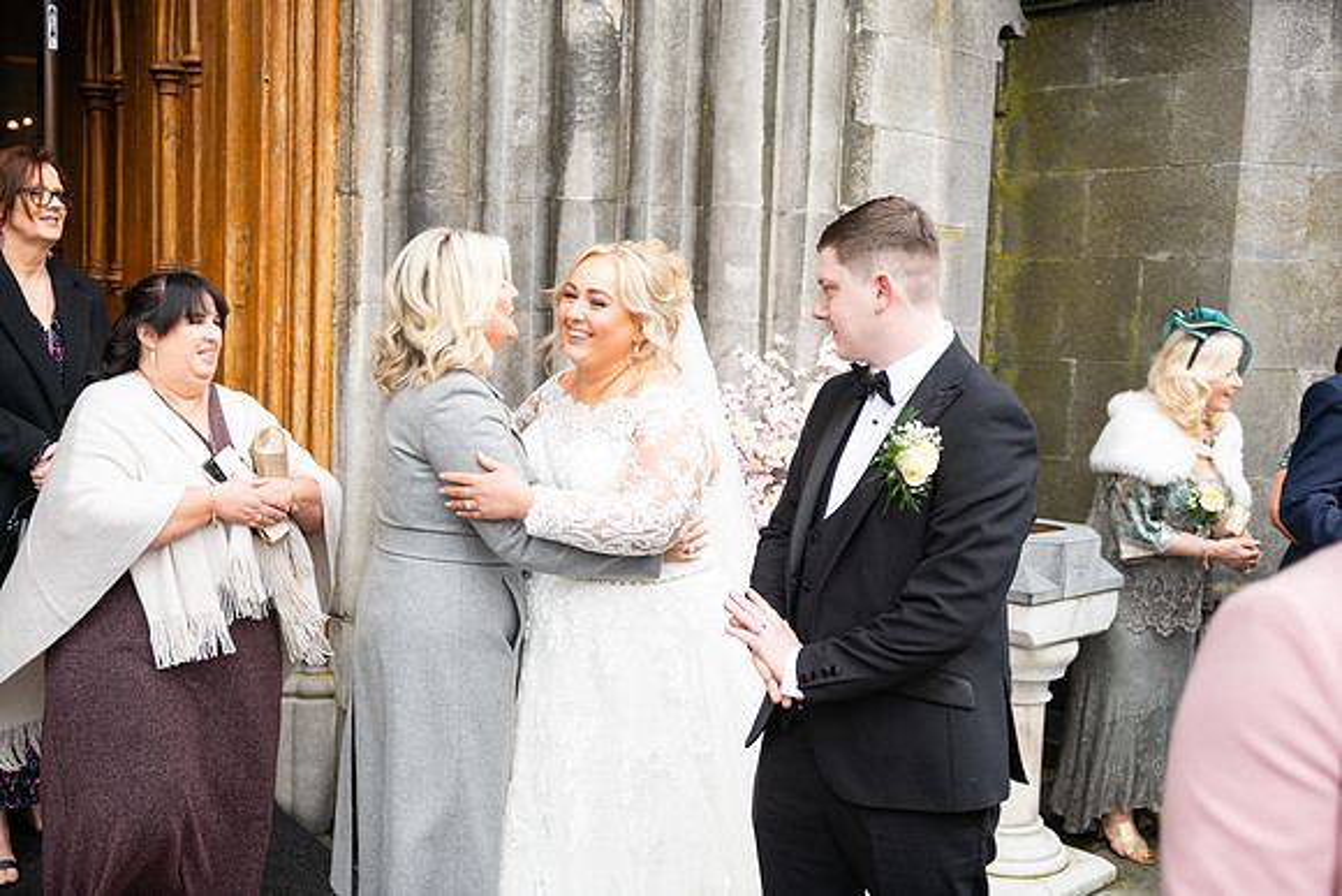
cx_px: 671
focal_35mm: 38
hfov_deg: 50.7
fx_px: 1417
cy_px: 448
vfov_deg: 35.1
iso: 125
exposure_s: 1/160
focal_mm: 38
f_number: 3.5
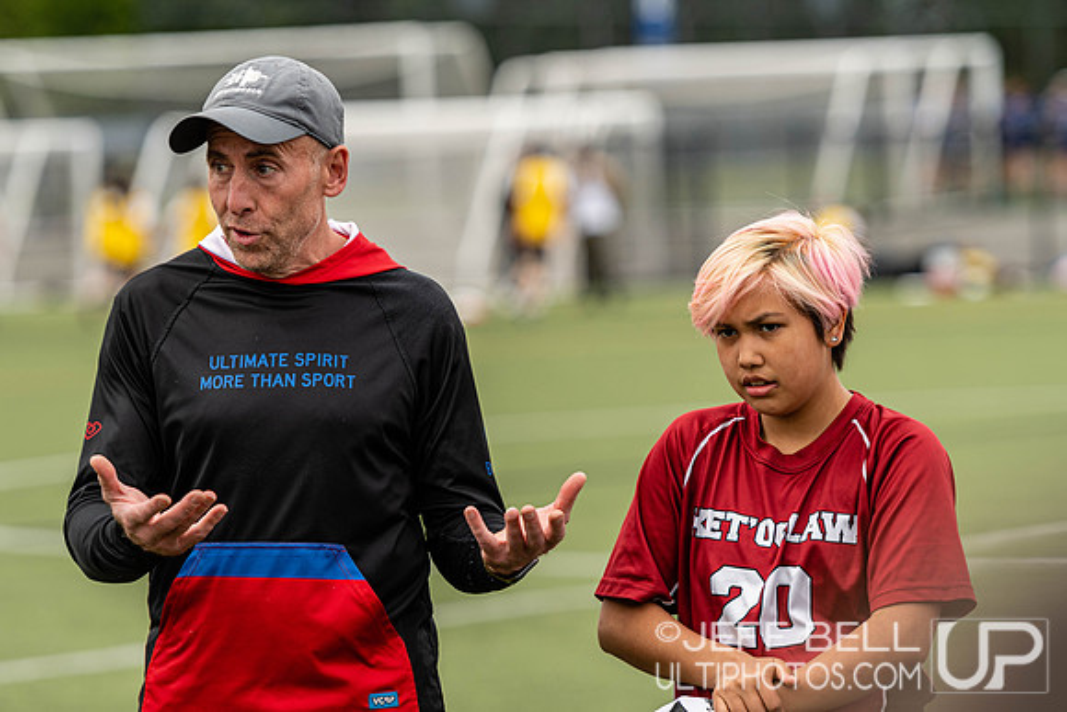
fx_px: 6892
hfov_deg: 8.9
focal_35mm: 232
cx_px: 534
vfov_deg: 5.9
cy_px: 356
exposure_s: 1/1000
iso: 110
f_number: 3.2
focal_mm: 155
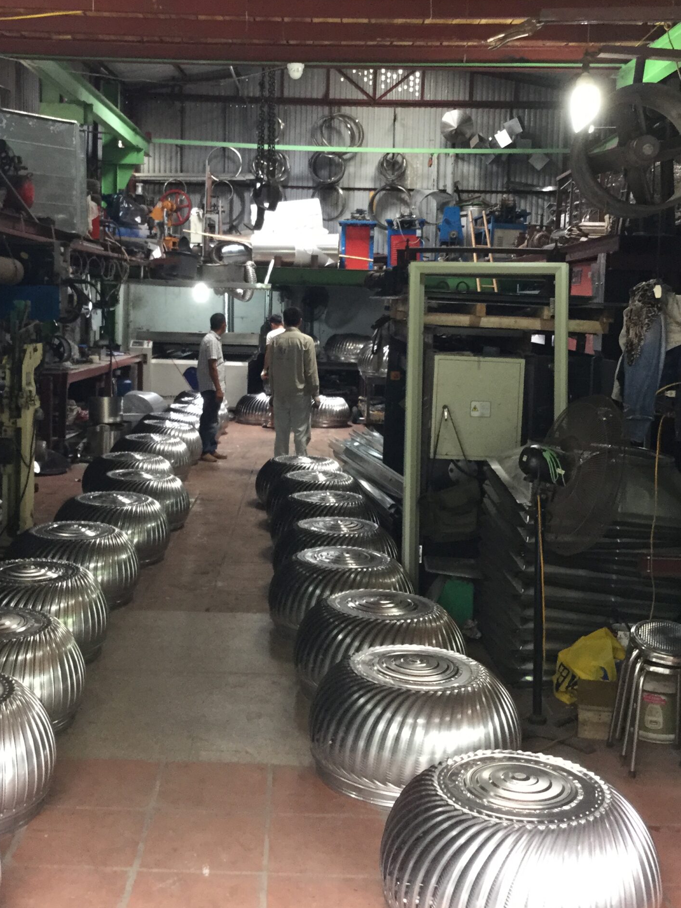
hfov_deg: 34.3
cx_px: 281
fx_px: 1102
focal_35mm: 42
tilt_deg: -3.7
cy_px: 357
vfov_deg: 44.5
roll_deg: -0.7
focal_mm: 3.3
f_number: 2.4
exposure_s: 1/33
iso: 125
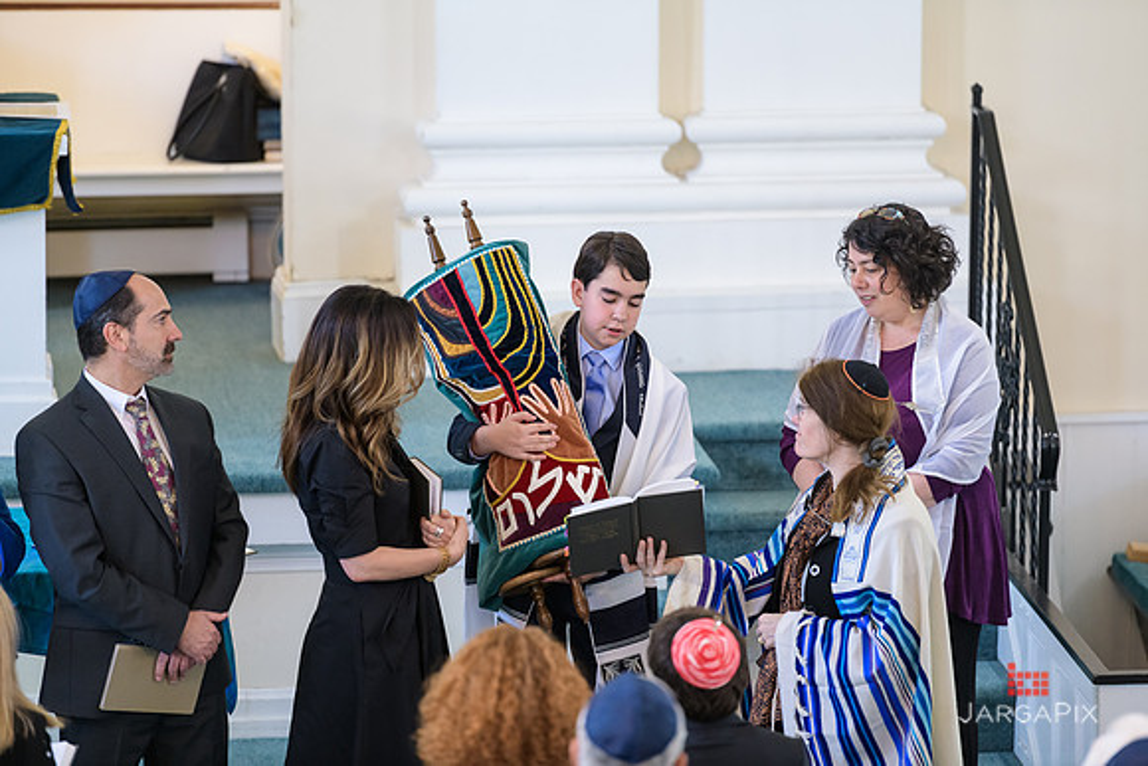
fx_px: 6379
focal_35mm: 200
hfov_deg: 10.3
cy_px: 383
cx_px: 574
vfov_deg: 6.9
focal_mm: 200
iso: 1250
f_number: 3.2
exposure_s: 1/125
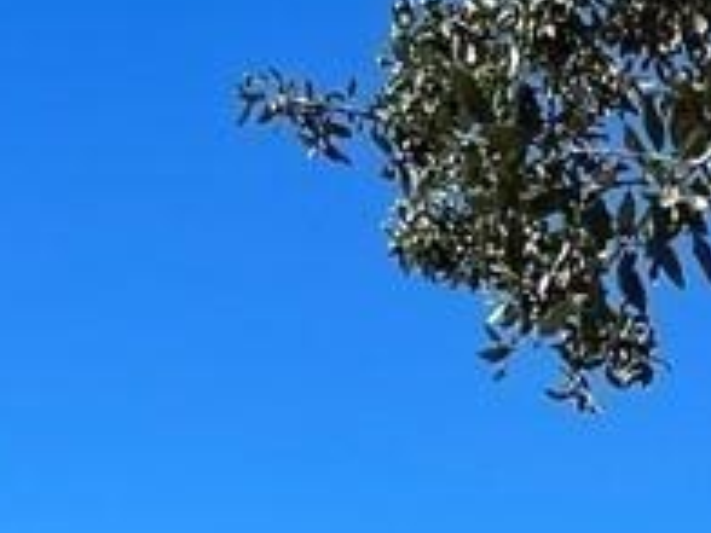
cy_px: 1131
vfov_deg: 10.0
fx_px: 2793
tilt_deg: +0.7
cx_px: 1404
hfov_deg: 12.8
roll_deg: -0.4
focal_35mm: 136
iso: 50
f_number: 1.6
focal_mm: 5.1
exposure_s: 1/2571
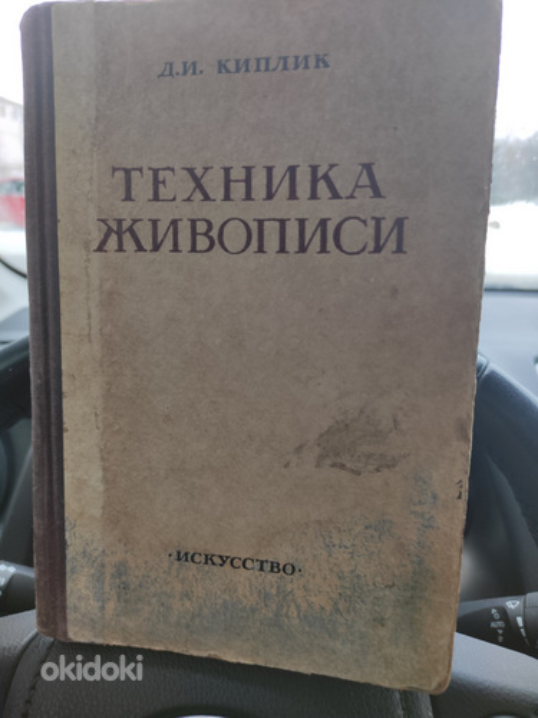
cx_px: 269
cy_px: 359
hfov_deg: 54.9
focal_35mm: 25
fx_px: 518
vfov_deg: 69.4
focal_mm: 5.43
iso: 121
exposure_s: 1/33
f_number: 1.89
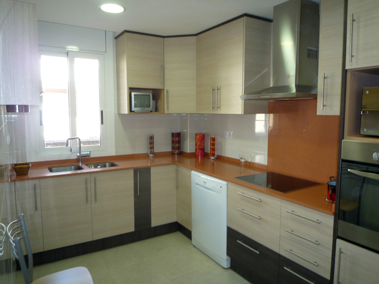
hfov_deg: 69.4
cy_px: 142
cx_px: 190
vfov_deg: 54.9
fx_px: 274
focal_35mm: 25
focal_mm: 4.4
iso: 100
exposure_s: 1/30
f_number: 2.8
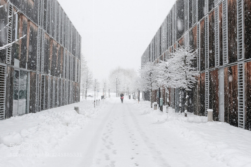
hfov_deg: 47.4
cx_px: 126
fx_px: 286
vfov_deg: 32.6
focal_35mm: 41
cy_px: 84
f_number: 6.4
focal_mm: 27
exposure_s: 1/100
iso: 640
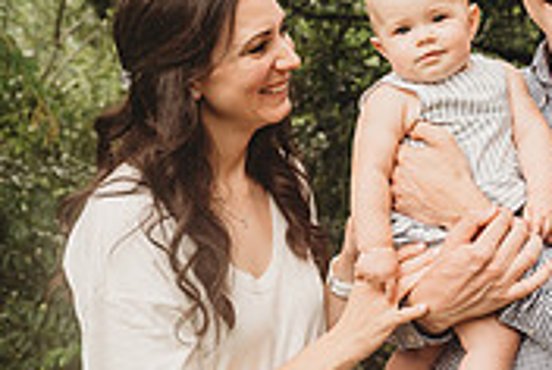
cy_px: 33
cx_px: 427
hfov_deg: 25.3
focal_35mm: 79
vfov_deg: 17.1
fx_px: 1213
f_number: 3.5
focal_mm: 24
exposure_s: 1/160
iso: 400
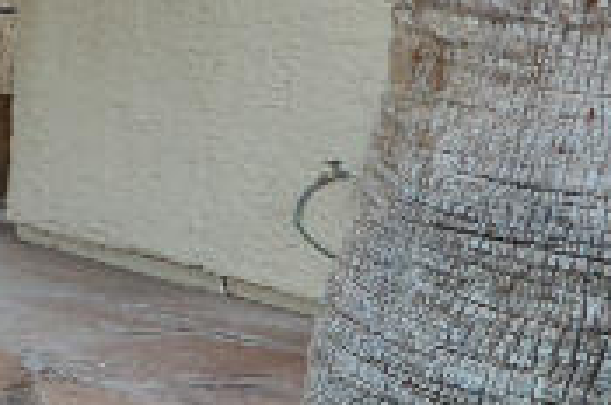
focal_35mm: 99
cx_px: -1152
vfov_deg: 13.4
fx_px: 1677
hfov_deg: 11.9
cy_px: -59
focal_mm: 10
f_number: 4
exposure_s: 1/25
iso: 200
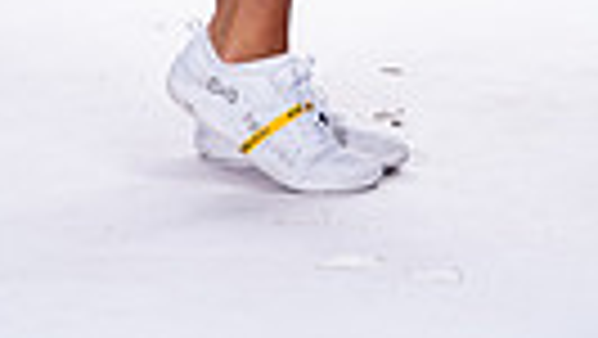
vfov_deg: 2.9
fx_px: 6458
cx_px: 306
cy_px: -671
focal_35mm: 407
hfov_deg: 5.3
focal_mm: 115
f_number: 5.6
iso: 800
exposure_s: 1/250
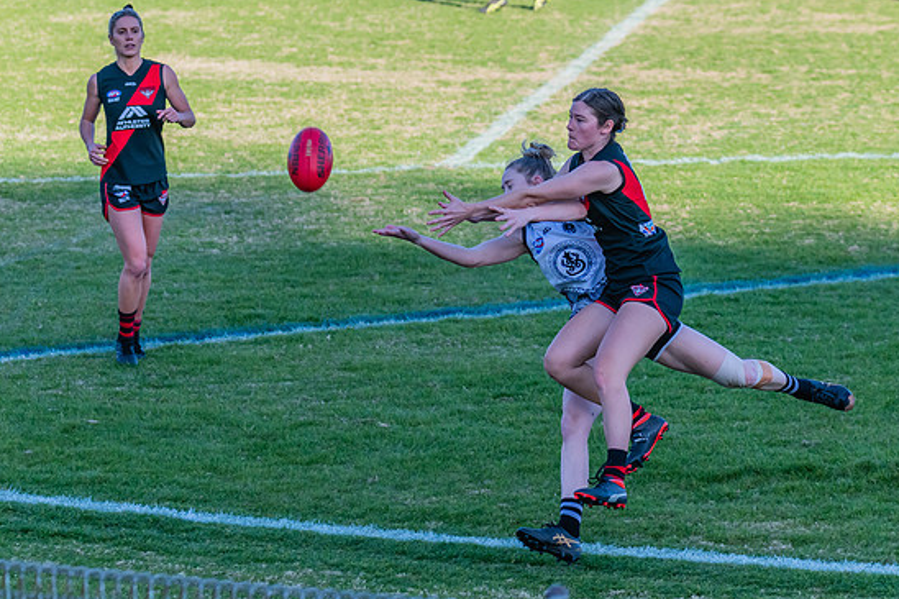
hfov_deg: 9.1
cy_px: 230
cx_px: 461
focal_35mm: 226
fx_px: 5642
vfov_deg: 6.1
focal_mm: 170
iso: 800
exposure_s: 1/1250
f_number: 5.6
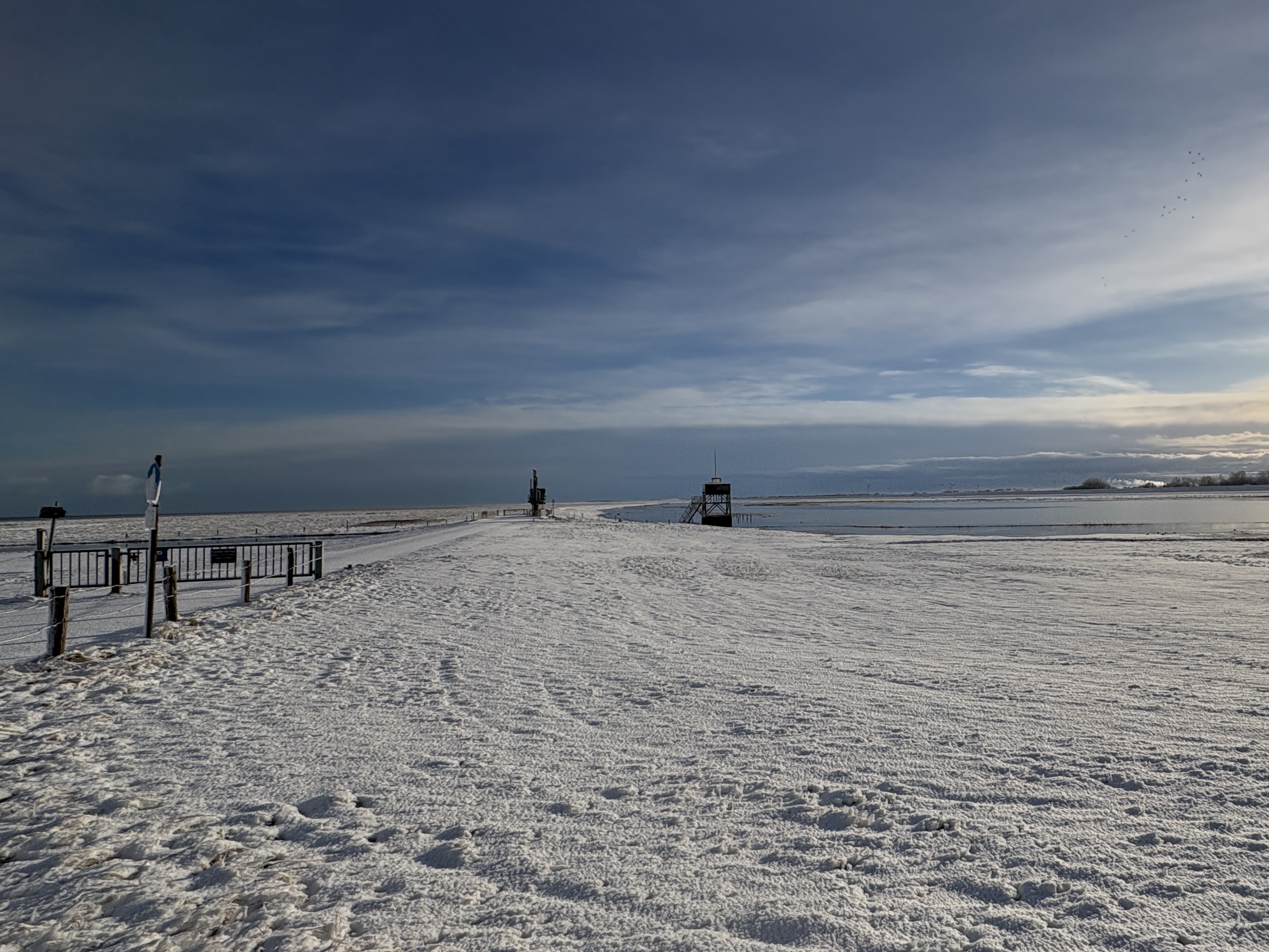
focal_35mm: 21
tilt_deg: +1.2
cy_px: 476
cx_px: 947
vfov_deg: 63.4
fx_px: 770
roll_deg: +1.4
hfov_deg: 73.6
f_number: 2.2
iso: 50
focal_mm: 2.22
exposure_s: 1/5650
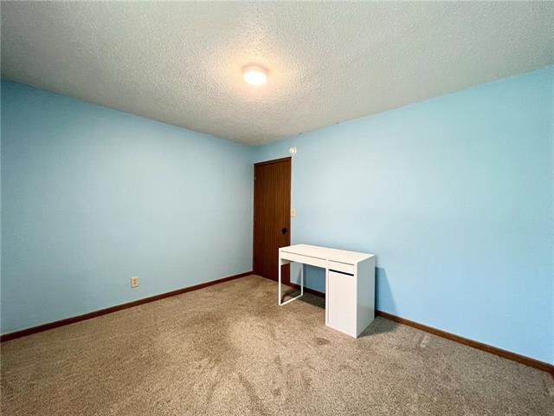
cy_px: 208
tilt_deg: -0.5
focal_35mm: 13
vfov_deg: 89.9
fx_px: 208
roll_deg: -0.8
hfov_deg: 106.2
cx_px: 277
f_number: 1.8
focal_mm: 1.57
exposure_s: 1/60
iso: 320
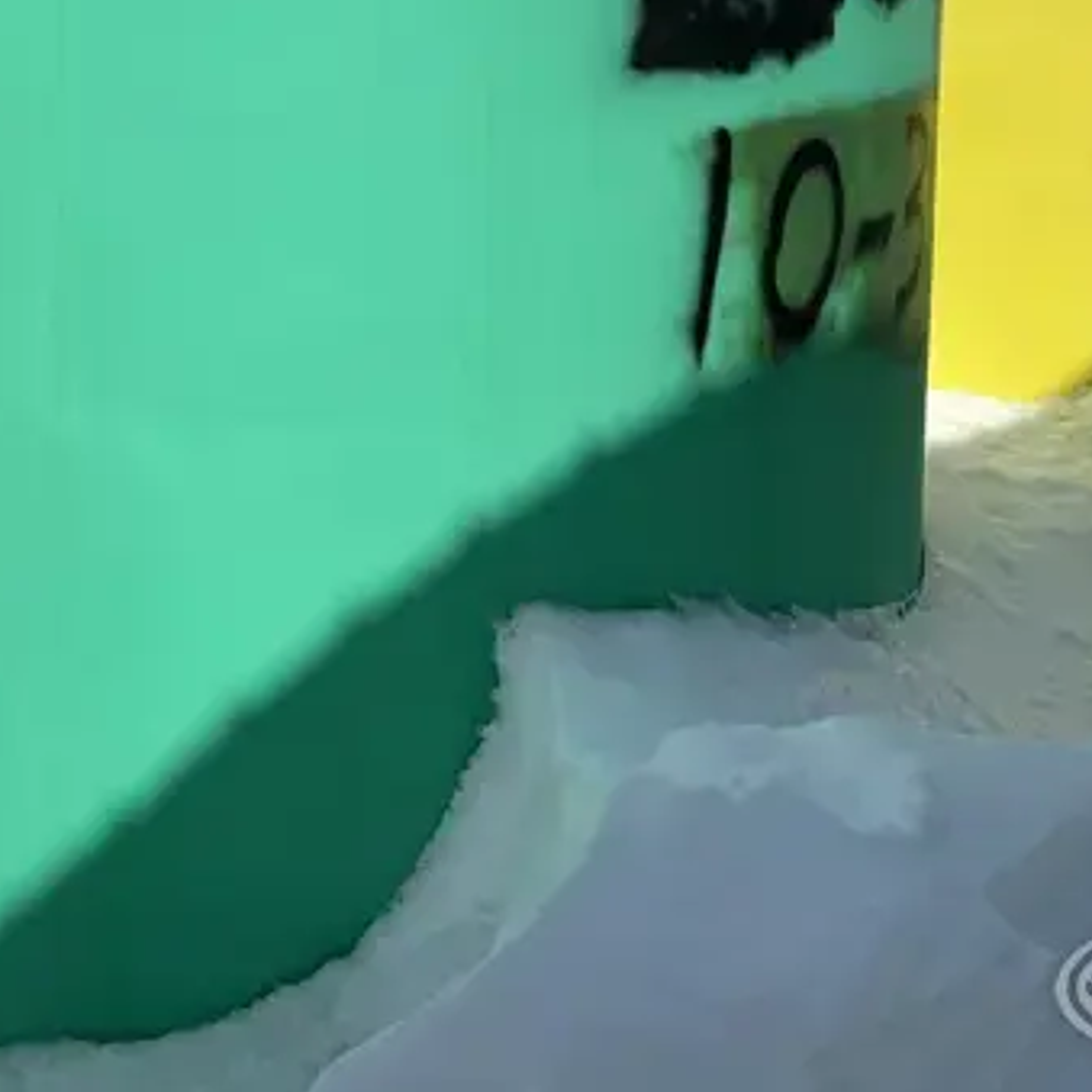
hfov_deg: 25.5
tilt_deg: -2.1
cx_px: 81
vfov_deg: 25.0
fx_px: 2320
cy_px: -42
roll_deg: -0.3
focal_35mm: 65
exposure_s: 1/11364
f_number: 1.5
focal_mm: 5.7
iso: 50
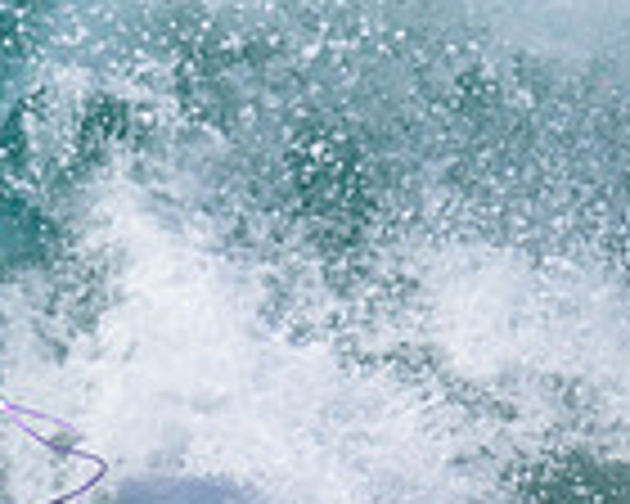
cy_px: 272
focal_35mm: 4232
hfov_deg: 0.5
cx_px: -13
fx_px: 78908
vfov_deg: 0.4
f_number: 11
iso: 800
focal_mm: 800
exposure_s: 1/2000
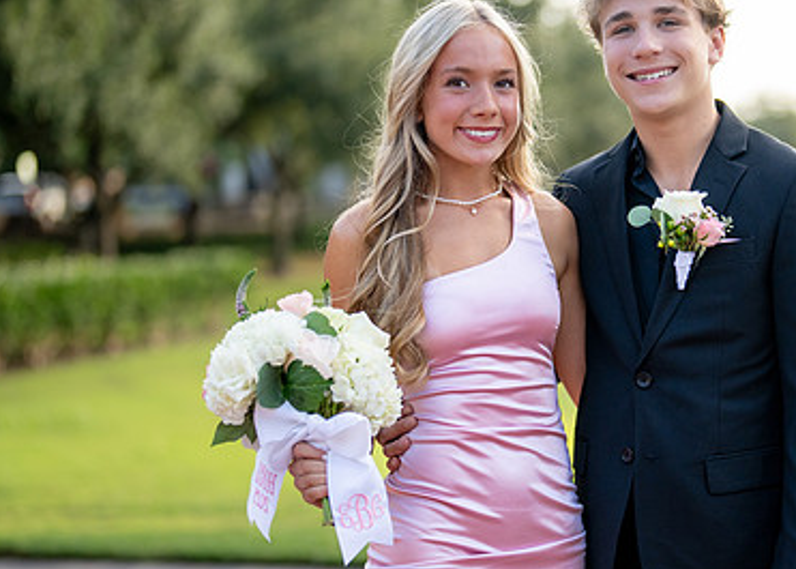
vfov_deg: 15.9
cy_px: 309
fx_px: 2035
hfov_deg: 21.8
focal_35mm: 90
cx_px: 644
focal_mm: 50
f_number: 1.2
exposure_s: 1/2500
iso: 200
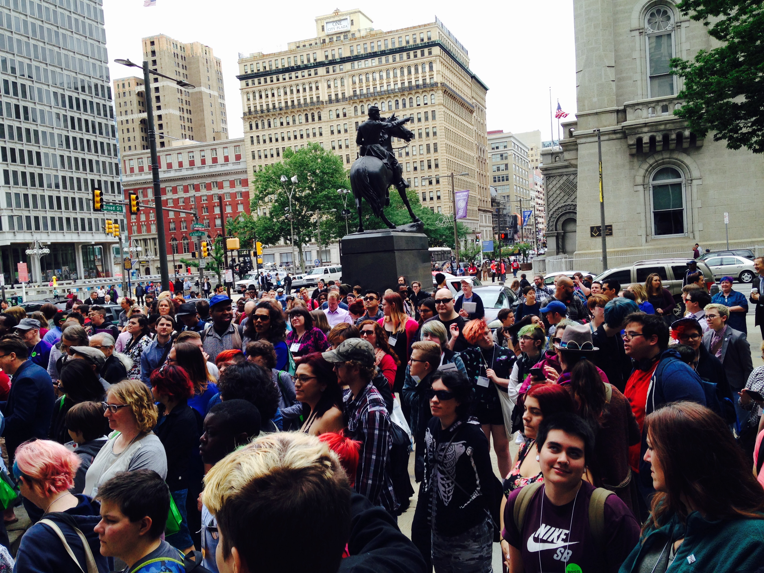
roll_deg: +4.4
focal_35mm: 33
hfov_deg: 55.4
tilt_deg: -2.2
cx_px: 382
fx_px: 728
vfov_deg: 42.9
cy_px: 286
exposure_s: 1/630
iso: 50
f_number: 2.4
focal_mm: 4.12
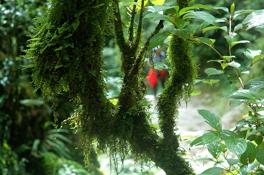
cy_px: 88
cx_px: 132
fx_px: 769
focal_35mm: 105
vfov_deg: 13.0
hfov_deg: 19.5
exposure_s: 1/60
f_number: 7.1
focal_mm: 70
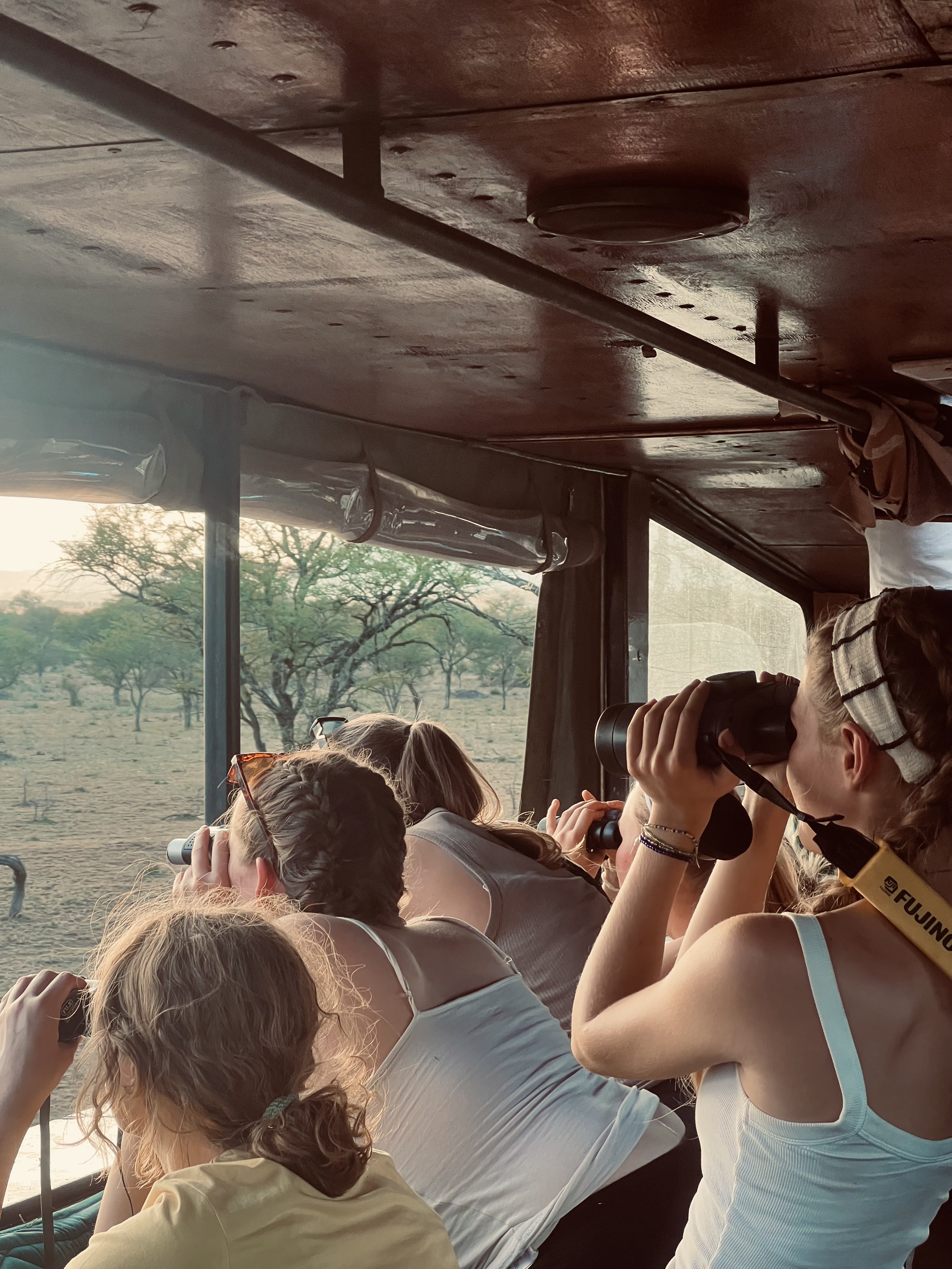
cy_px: 634
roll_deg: +0.9
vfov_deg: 25.3
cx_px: 476
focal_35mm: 77
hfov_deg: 19.1
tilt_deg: +0.0
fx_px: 2824
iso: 125
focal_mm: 9
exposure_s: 1/99
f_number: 2.8
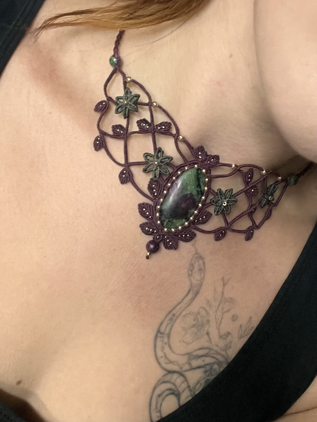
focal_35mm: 30
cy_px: 211
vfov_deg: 60.0
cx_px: 158
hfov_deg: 46.8
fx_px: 366
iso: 320
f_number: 2.2
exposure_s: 1/33
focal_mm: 2.71
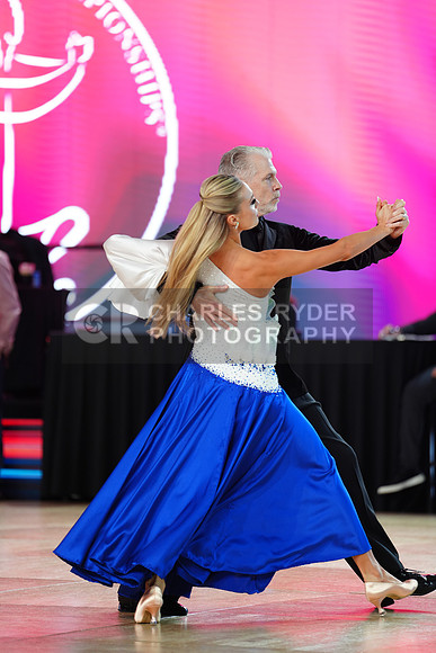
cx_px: 218
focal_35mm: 200
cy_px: 326
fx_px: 3631
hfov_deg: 6.9
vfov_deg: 10.3
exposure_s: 1/400
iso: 640
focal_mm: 200
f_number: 2.8
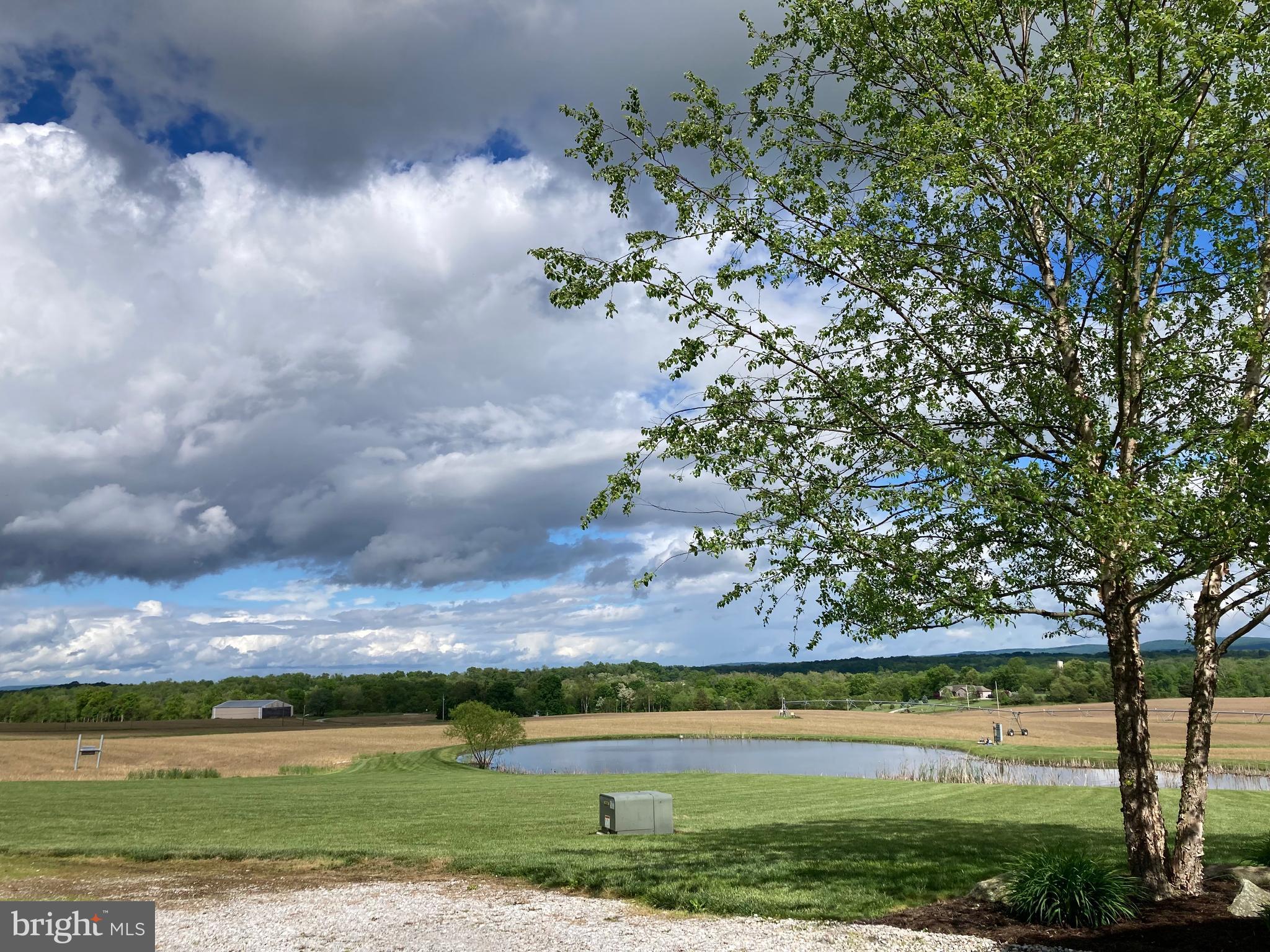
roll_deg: +0.7
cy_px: 476
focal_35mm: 28
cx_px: 635
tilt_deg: +11.4
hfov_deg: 63.4
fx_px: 1027
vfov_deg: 49.7
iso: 20
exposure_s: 1/3745
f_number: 1.8
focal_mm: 3.99
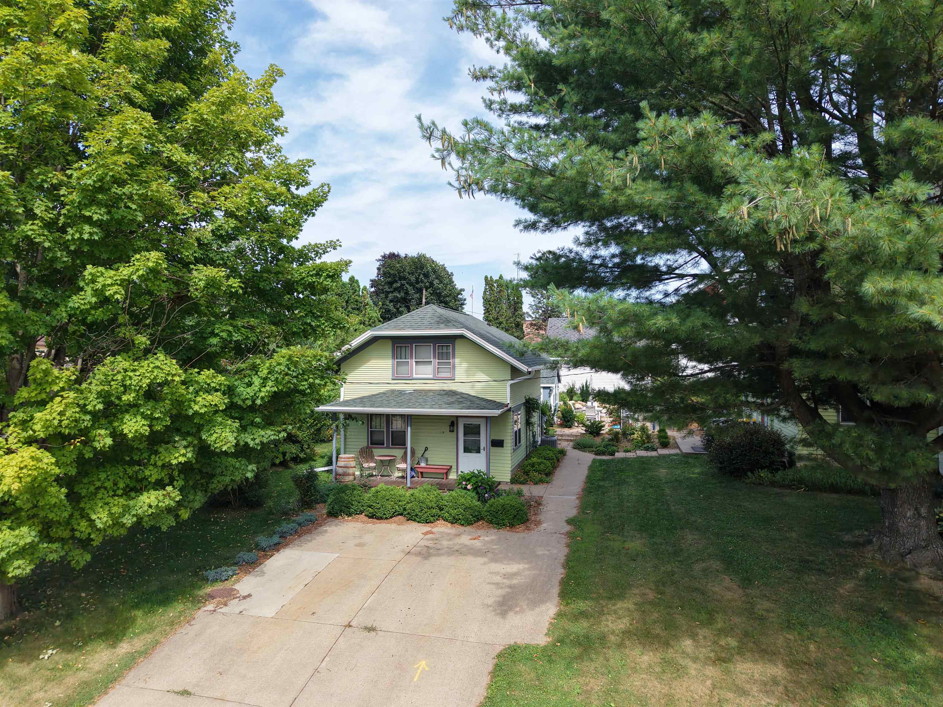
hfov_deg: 71.6
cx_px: 472
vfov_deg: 56.8
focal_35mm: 24
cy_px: 354
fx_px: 654
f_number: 1.8
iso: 100
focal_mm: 8.67
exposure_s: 1/1250
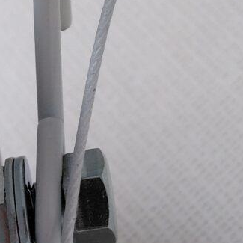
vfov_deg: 26.9
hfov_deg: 26.5
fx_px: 508
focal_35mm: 64
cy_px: 134
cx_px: 58
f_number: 1.9
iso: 175
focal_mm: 5.6
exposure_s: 1/120
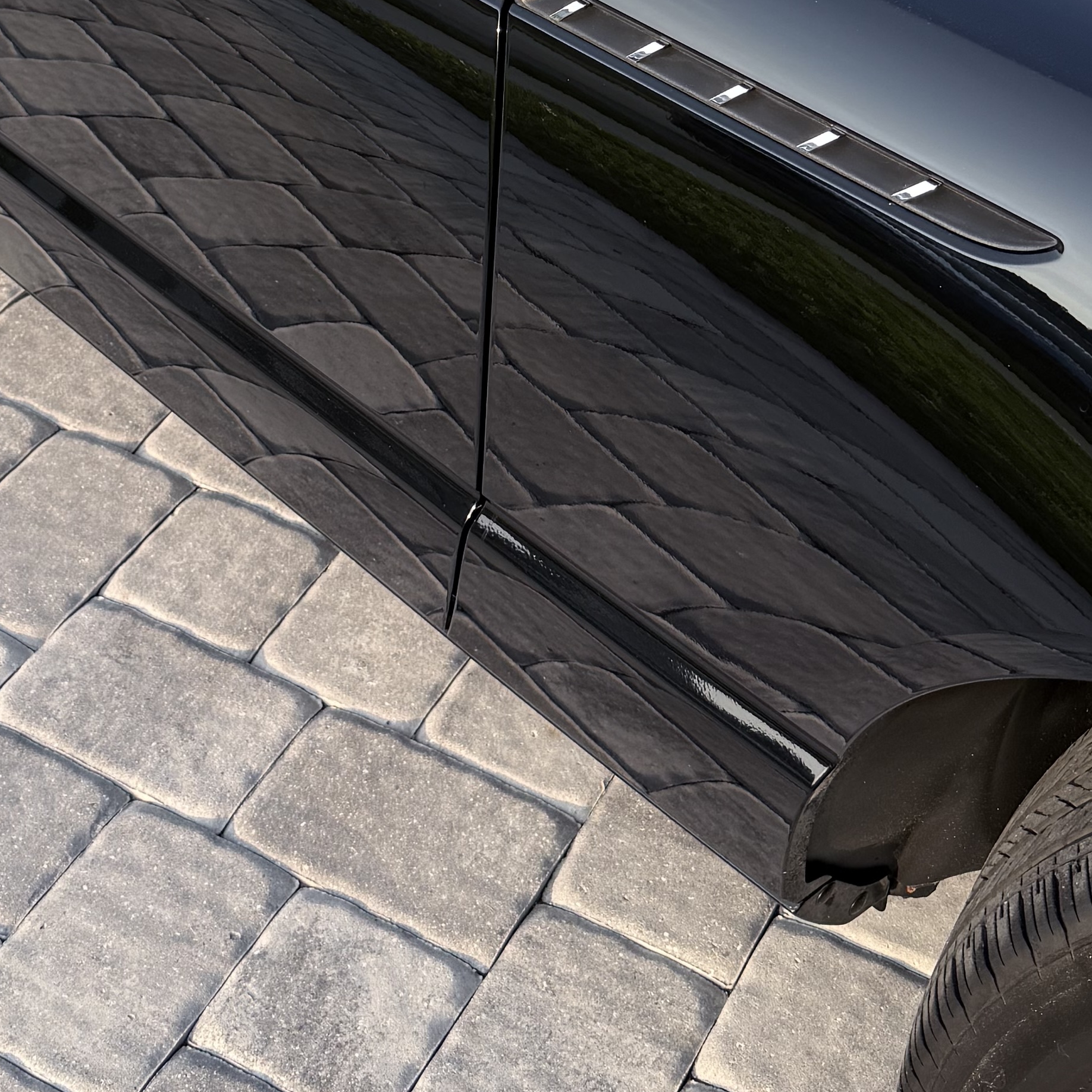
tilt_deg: -30.8
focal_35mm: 66
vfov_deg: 24.3
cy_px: -112
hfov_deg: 26.0
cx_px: 391
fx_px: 2356
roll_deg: -5.3
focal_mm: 6.76
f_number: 1.78
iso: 80
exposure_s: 1/967
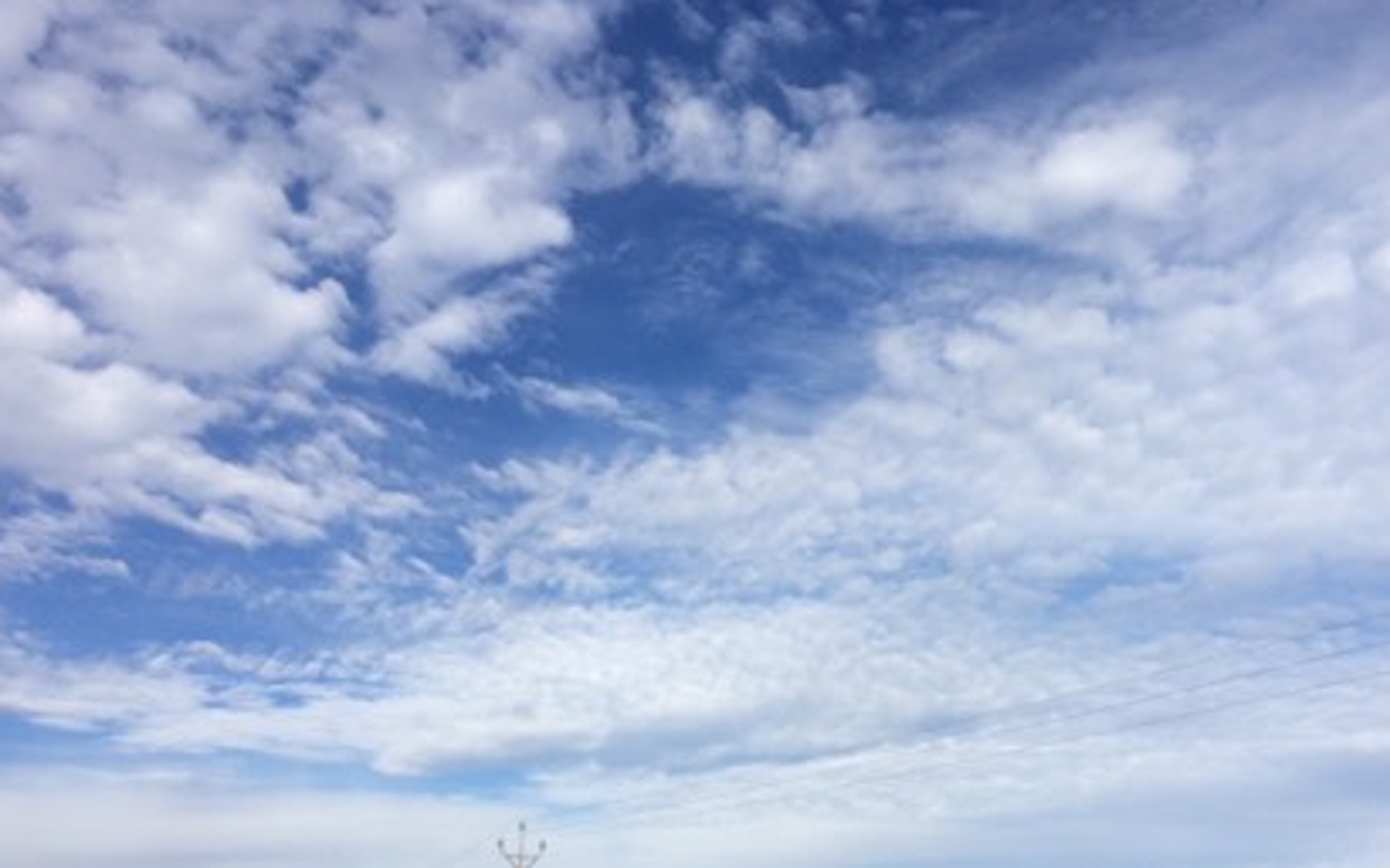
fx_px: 1477
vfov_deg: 32.4
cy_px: 600
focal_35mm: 39
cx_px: 793
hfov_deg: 50.2
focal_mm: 4.15
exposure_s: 1/2933
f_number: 2.2
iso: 32
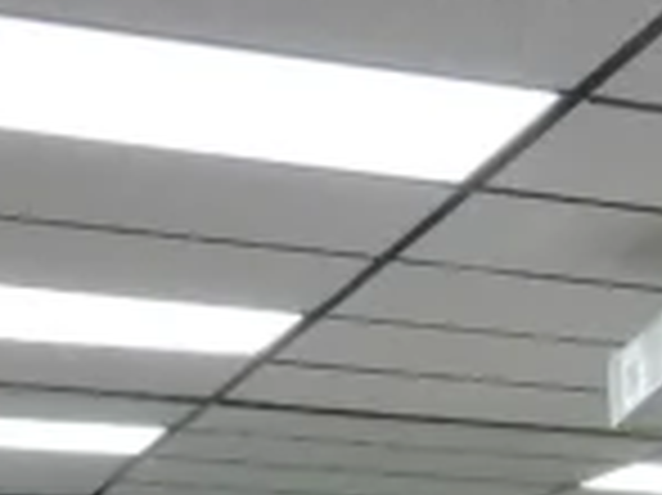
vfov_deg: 9.9
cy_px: 1053
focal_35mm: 136
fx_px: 2599
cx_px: 1173
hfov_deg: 13.2
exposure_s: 1/30
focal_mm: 5.4
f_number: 3.1
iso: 140
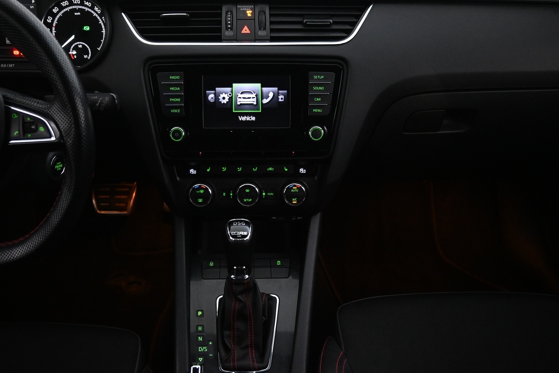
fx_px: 517
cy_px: 188
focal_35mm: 33
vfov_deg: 39.6
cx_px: 263
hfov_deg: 56.8
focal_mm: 19.5
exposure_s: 1/30
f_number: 3.8
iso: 3200
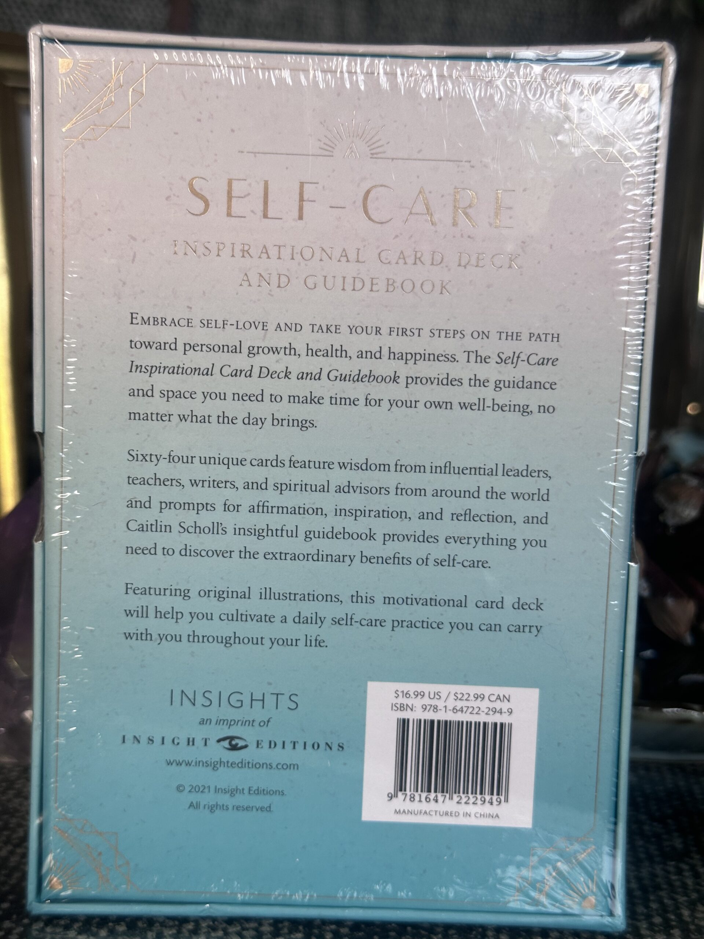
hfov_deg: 30.3
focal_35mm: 48
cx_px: 352
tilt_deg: -7.3
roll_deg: -3.1
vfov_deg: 39.7
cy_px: 470
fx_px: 1302
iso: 64
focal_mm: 6.86
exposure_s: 1/121
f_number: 1.78
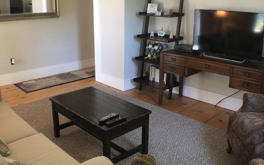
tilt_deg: -17.3
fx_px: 324
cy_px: 72
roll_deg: +1.2
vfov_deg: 28.6
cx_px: 118
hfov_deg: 44.3
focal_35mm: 45
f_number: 1.8
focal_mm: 3.99
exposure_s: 1/15
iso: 80
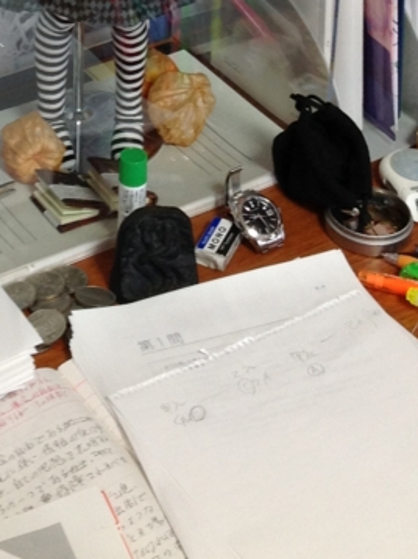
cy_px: -184
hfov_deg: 14.7
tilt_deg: -23.3
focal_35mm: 100
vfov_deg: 18.2
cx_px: 66
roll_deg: +0.6
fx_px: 1612
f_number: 2.4
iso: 50
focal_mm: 4.28
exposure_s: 1/17
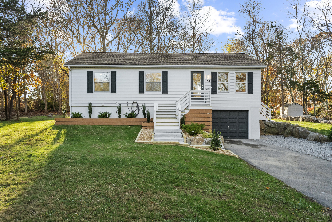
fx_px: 258
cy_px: 111
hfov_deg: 65.5
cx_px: 166
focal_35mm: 28
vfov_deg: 46.4
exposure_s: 1/400
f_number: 7.1
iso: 1600
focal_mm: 28
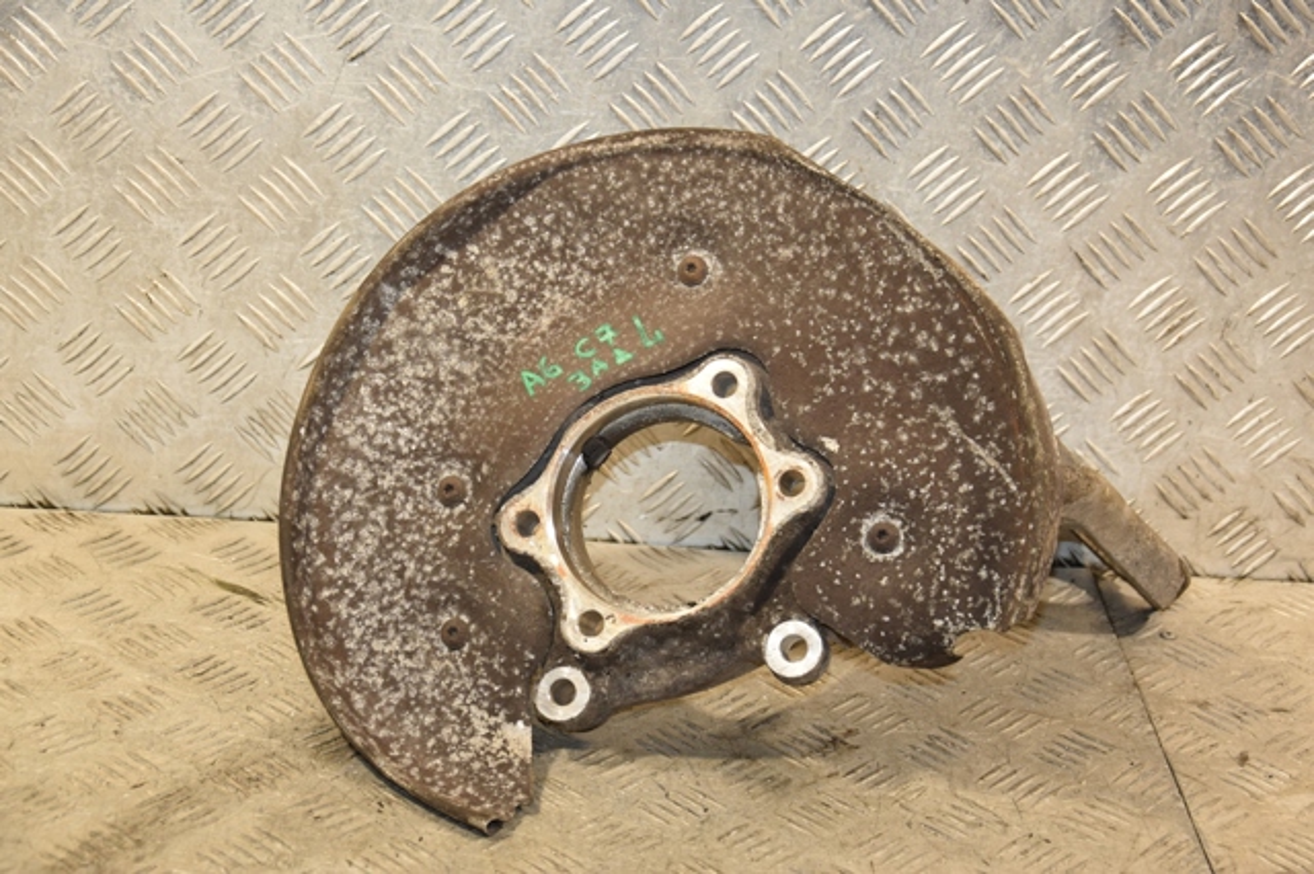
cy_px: 437
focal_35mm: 75
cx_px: 657
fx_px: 2736
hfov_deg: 27.0
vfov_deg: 18.2
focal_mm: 50
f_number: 5
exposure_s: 1/125
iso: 800
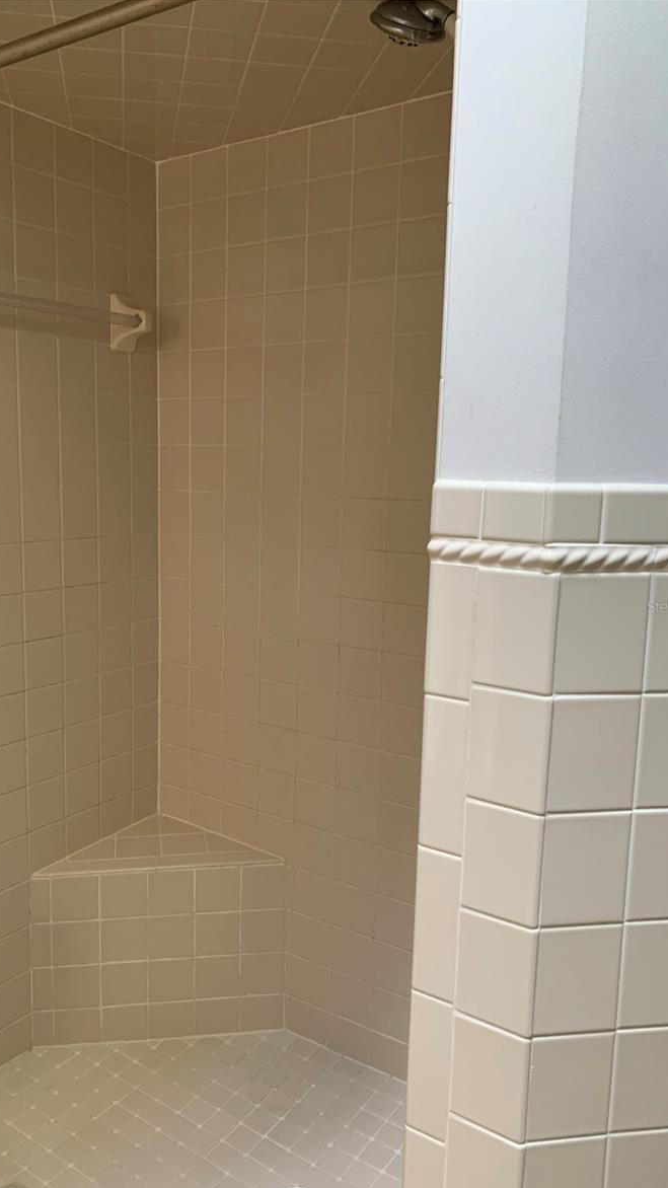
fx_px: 913
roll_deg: -0.9
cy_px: 606
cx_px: 263
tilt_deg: -7.8
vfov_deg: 66.1
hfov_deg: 40.0
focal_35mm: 29
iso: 125
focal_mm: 4.25
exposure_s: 1/60
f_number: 1.8
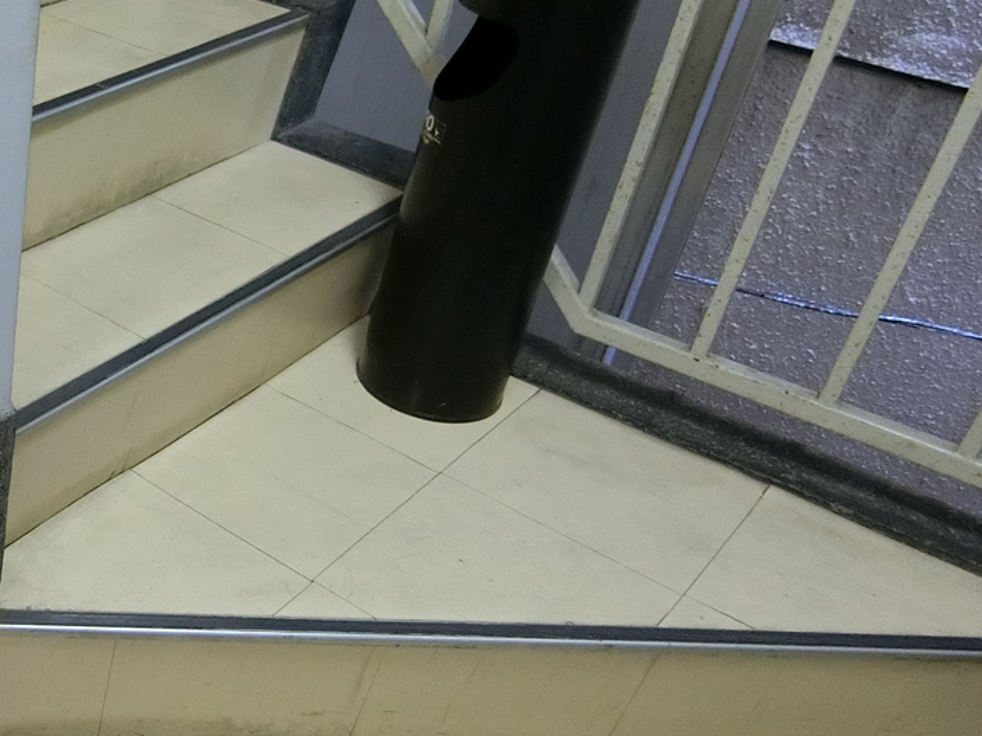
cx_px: -71
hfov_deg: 37.5
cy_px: 351
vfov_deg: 33.6
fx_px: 1220
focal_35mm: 43
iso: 500
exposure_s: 1/30
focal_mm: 4.06
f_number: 2.7
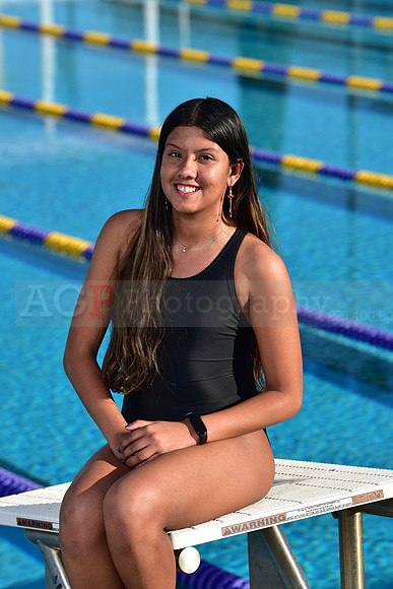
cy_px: 294
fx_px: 2536
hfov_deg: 8.9
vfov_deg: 13.2
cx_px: 196
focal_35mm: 155
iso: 64
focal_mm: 155
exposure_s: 1/250
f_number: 6.3
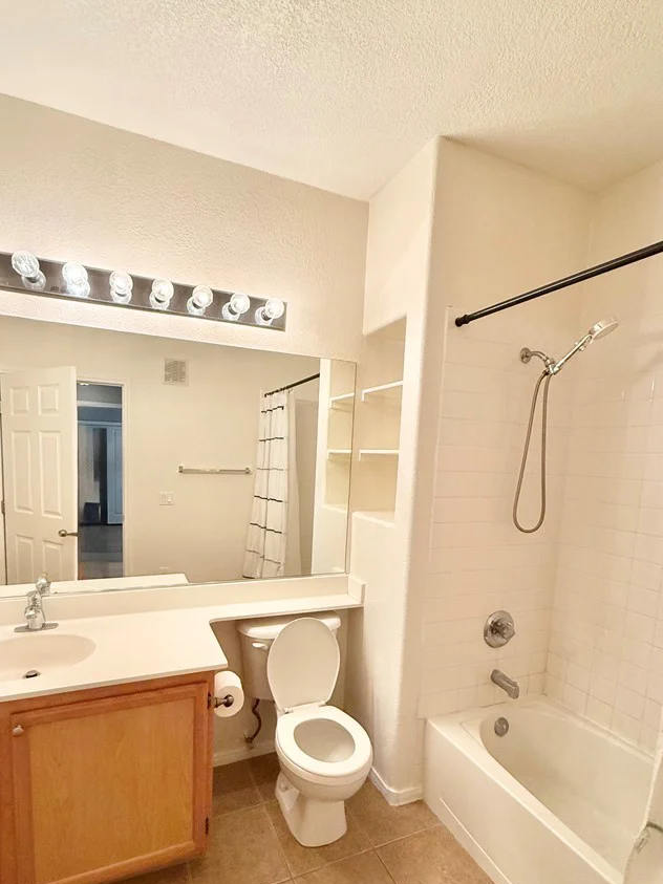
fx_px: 434
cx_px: 294
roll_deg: -2.8
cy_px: 503
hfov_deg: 74.5
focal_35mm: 17
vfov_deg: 90.5
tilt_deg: -5.2
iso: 250
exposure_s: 1/120
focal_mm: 2.22
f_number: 2.2
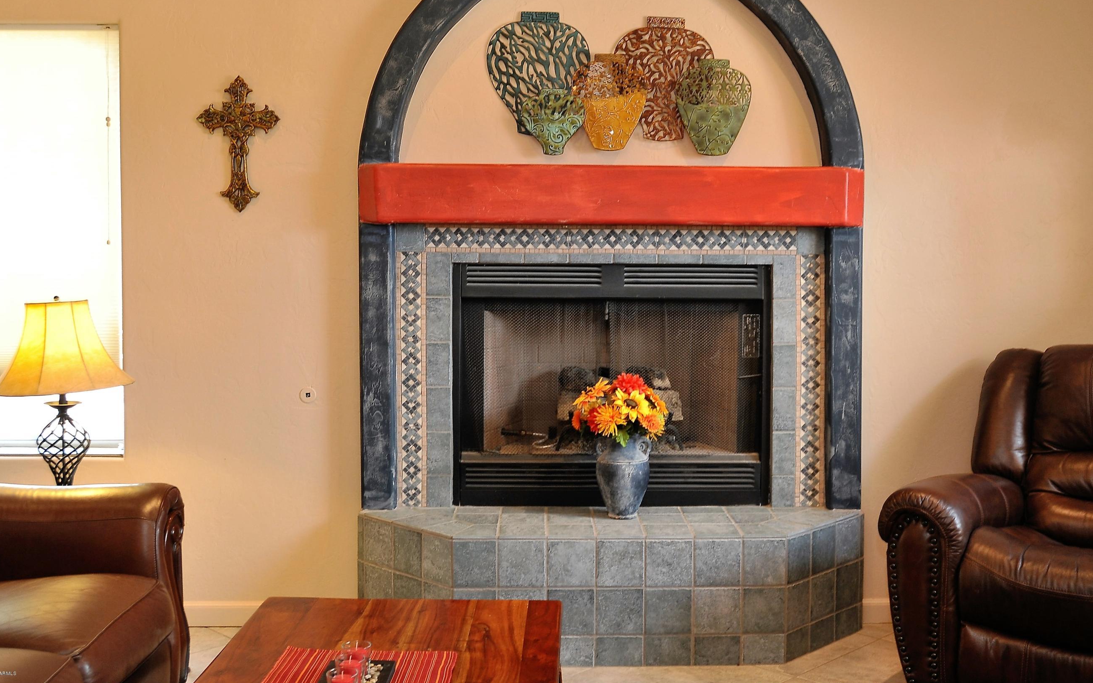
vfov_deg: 31.2
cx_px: 606
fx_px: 1221
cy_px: 281
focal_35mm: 41
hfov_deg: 48.1
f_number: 6.3
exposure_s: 1/30
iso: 800
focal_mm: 35
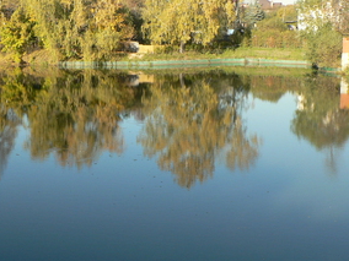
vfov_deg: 25.6
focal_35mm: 57
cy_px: 116
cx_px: 106
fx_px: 575
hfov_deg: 33.4
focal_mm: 6
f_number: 4
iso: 80
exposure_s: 1/200
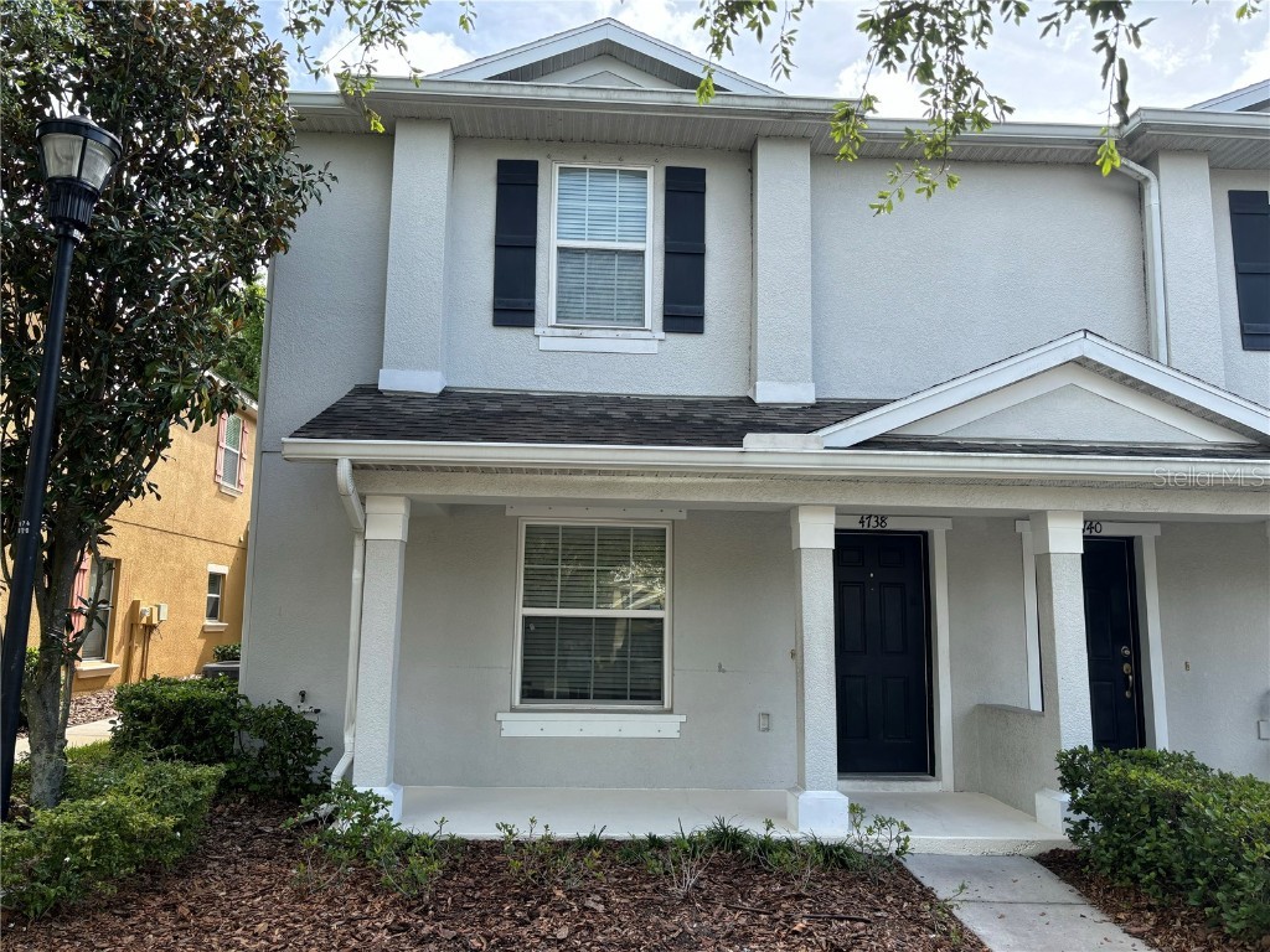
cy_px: 476
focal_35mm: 26
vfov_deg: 53.1
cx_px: 635
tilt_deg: +7.4
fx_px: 954
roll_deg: -1.8
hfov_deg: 67.3
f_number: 1.6
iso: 50
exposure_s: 1/858
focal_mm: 5.96
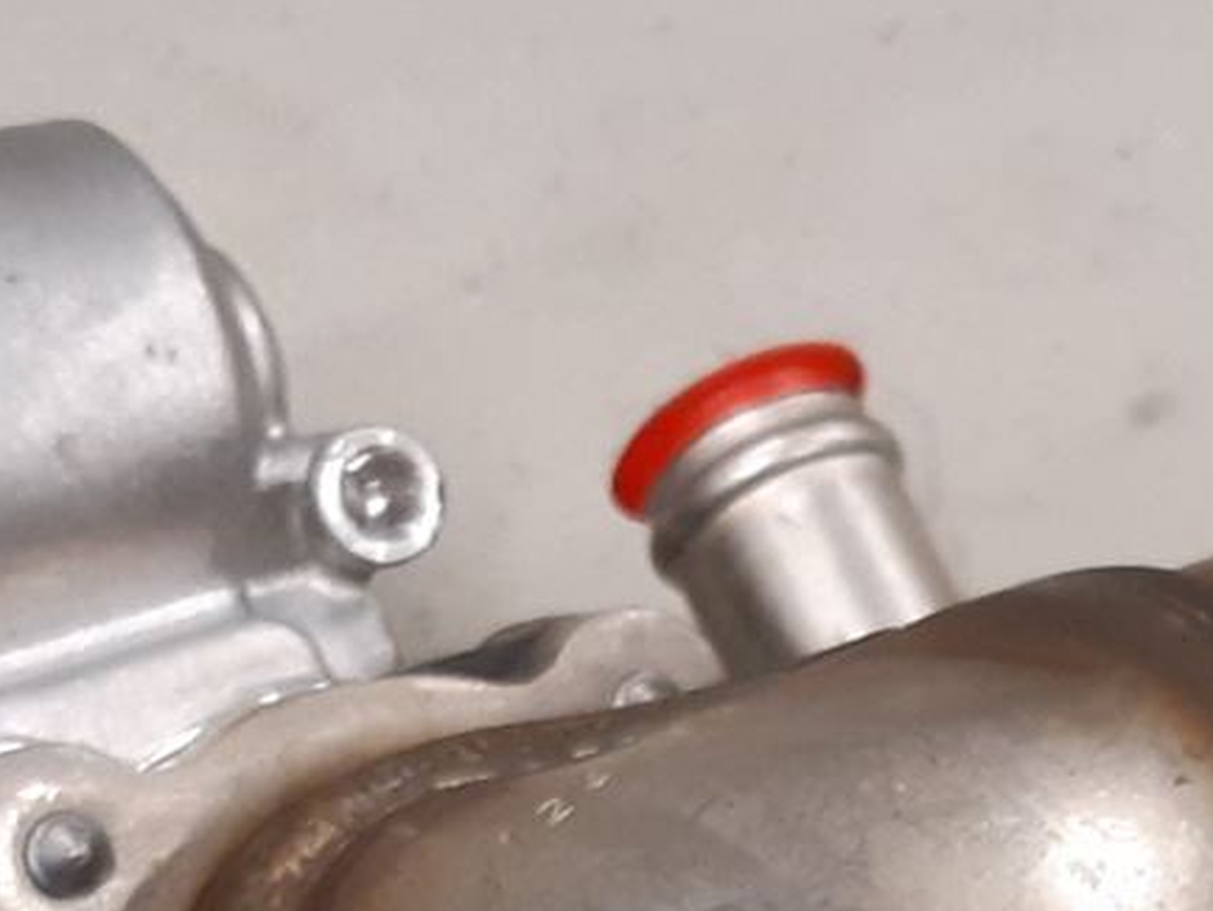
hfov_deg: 15.9
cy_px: 1247
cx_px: 958
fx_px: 4311
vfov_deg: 11.7
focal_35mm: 123
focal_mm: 3.93
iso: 200
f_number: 1.7
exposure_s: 1/50
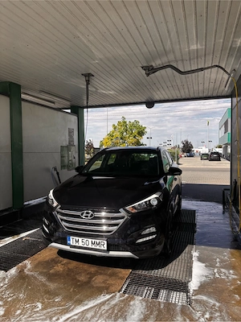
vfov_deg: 67.3
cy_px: 161
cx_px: 120
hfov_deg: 53.1
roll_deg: +0.3
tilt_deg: -1.7
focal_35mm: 26
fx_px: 241
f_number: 1.6
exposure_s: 1/1984
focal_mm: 5.96
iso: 50
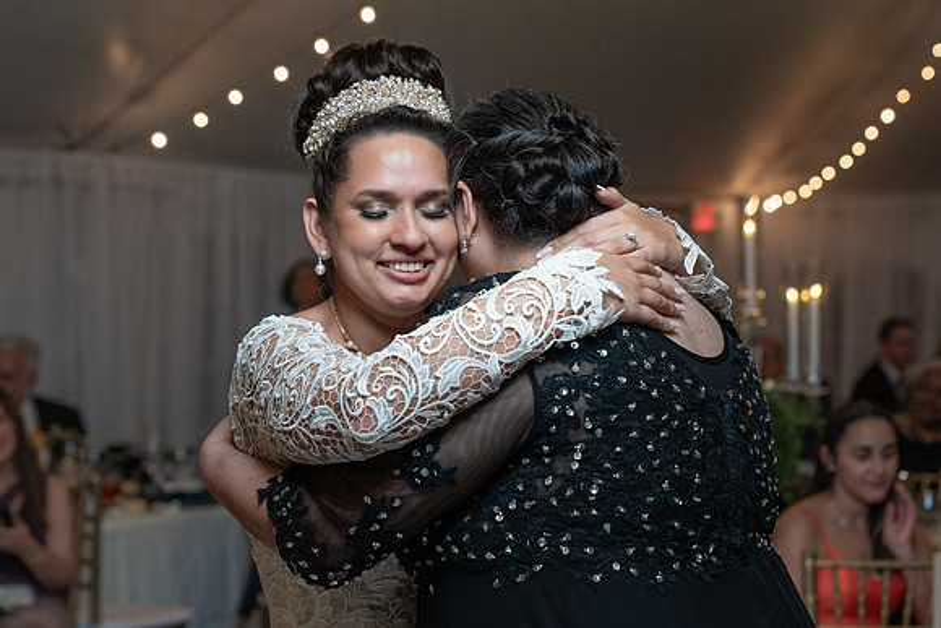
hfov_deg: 24.7
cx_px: 470
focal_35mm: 82
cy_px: 362
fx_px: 2147
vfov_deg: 16.6
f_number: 4
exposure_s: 1/200
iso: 2000
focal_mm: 70
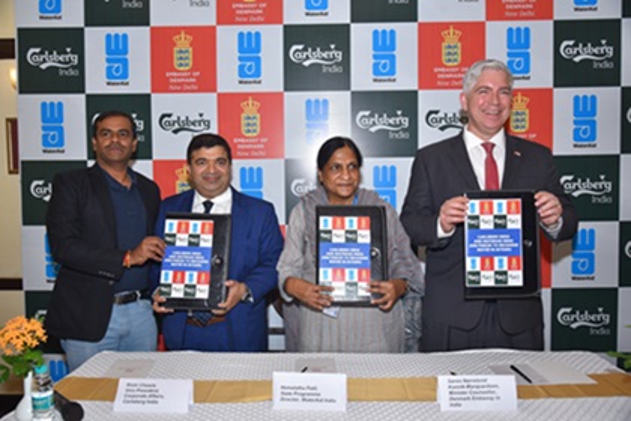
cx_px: 316
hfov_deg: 58.7
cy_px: 210
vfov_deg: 41.1
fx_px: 561
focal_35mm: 32
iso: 800
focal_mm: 32
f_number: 6.3
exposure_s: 1/160
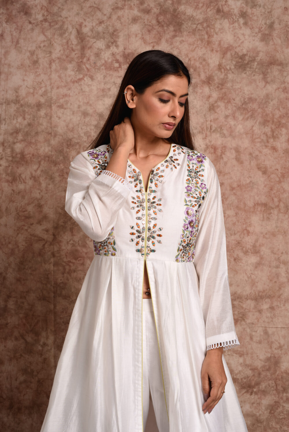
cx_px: 144
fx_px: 601
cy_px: 216
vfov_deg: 39.6
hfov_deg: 27.0
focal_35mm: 50
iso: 80
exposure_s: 1/125
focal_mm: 50
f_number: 11
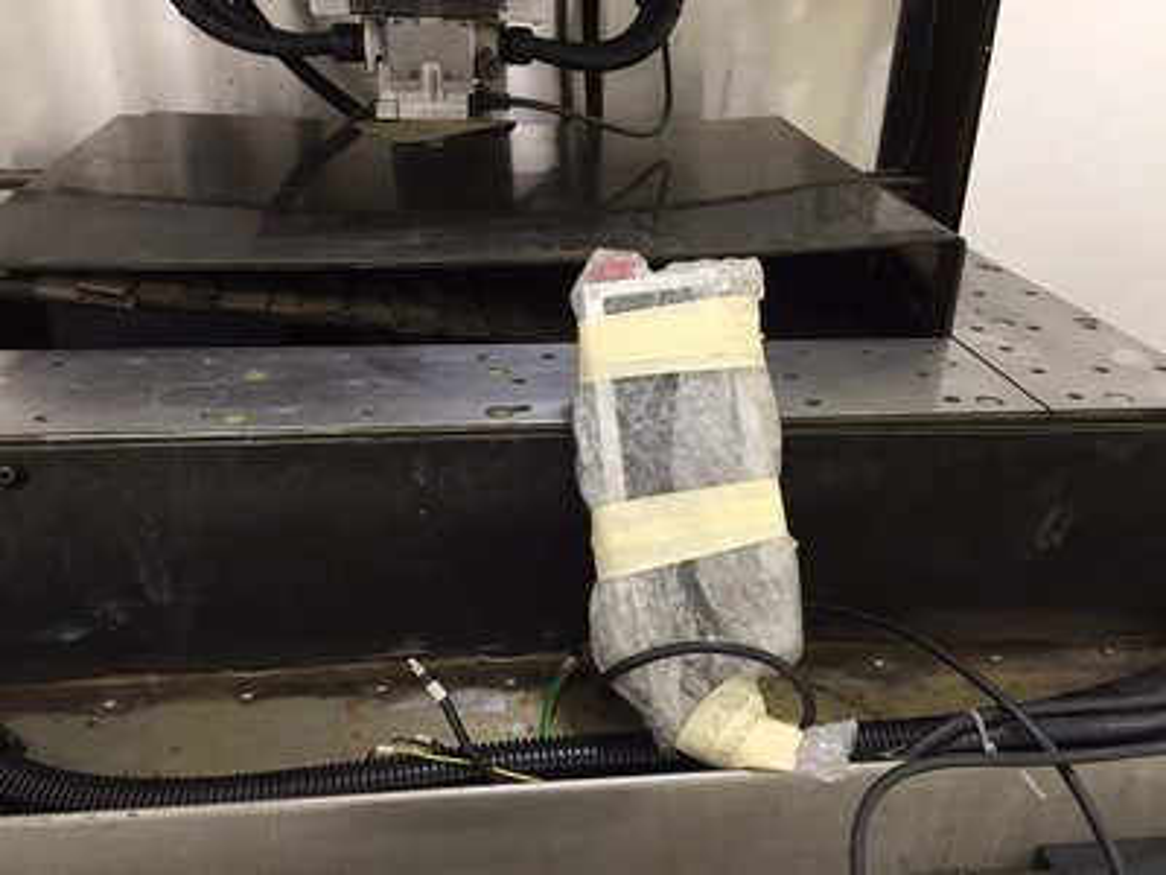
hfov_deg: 61.7
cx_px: 583
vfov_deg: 48.2
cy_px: 438
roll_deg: -2.4
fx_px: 977
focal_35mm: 29
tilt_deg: -23.3
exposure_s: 1/30
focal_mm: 4.15
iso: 64
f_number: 2.2
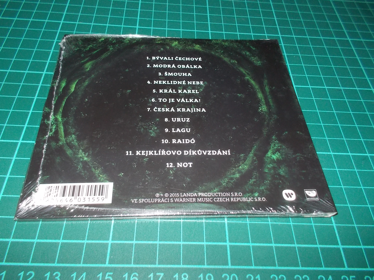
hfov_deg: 61.7
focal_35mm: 29
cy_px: 140
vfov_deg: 48.2
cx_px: 187
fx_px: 313
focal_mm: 4.1
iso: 200
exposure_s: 1/30
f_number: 3.3
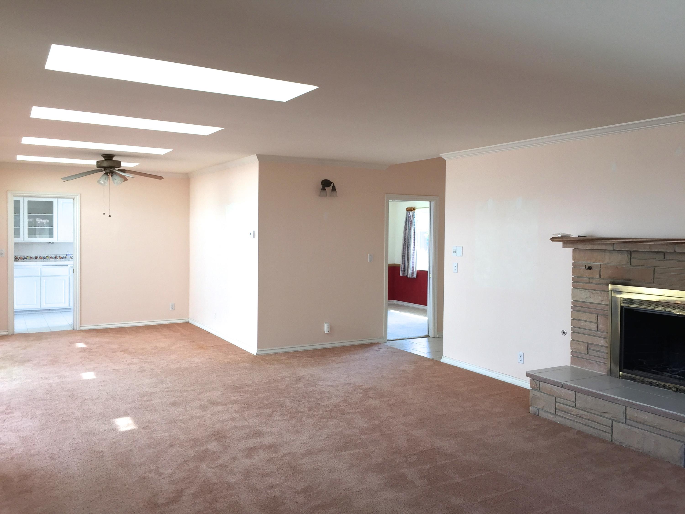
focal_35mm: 29
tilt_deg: -1.4
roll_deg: -1.1
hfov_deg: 61.7
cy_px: 257
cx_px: 342
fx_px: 574
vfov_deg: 48.2
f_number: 2.2
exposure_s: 1/60
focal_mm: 4.15
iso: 32
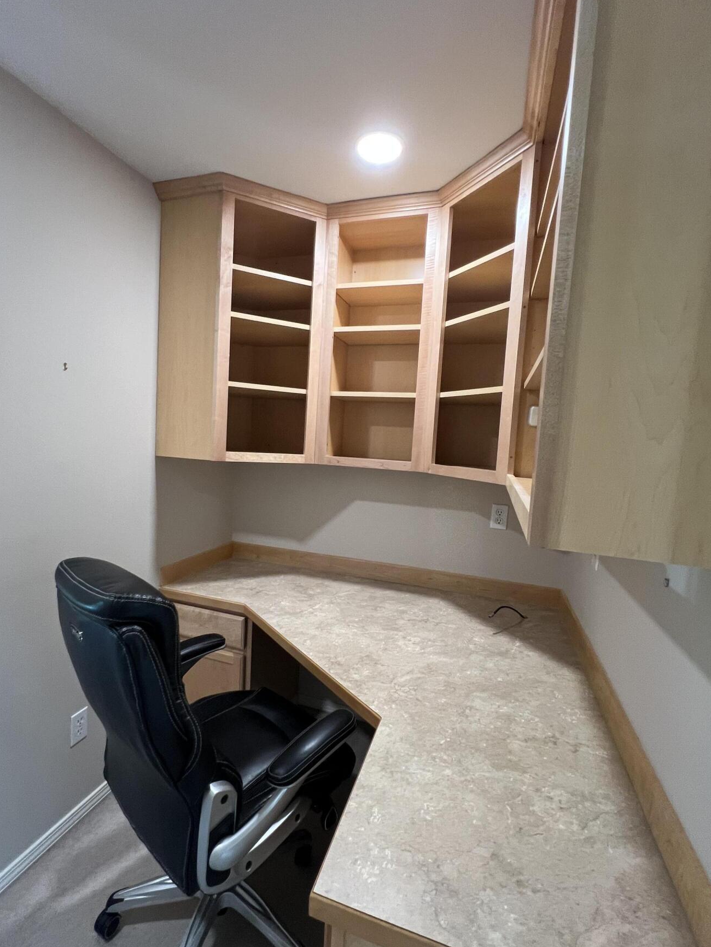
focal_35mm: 15
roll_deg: -1.7
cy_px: 473
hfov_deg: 81.7
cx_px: 347
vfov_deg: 98.2
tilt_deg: -3.3
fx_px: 411
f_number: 1.8
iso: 250
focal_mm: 1.57
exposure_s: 1/61
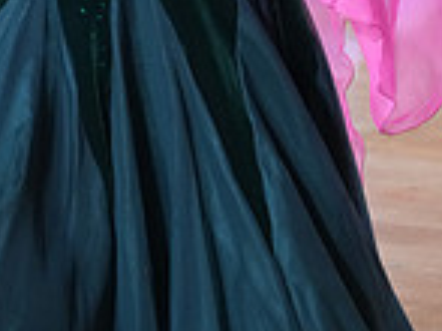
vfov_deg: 5.0
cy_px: -190
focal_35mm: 296
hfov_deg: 6.7
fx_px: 3776
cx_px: 86
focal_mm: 78
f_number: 4
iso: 3200
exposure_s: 1/400
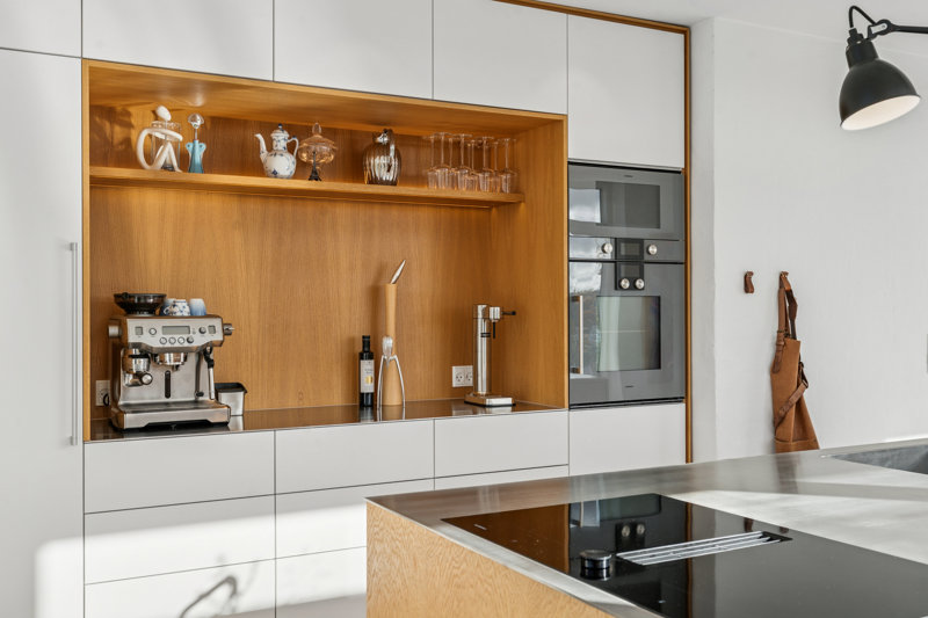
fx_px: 889
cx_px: 464
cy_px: 309
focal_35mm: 34
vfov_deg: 38.3
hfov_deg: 55.1
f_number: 8
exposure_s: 1/250
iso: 200
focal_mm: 34.5
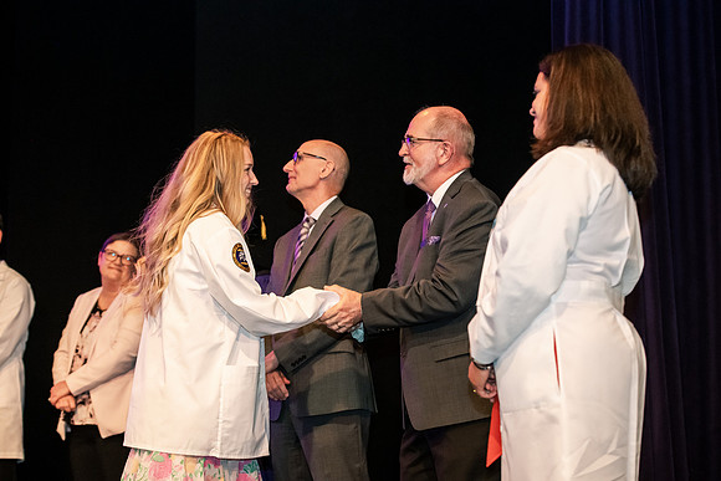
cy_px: 240
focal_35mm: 70
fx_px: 1402
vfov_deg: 19.5
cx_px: 360
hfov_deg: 28.8
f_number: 3.5
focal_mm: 70
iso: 3200
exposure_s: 1/200
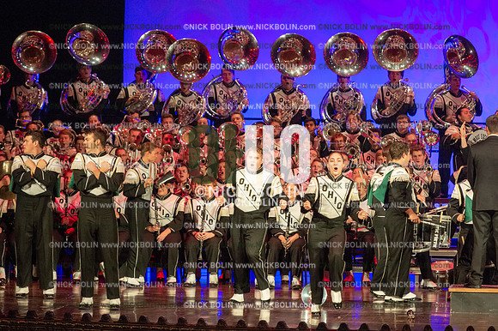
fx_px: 2903
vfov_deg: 6.5
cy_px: 166
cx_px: 249
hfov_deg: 9.8
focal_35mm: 210
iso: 8000
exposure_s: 1/320
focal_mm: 210
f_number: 5.6
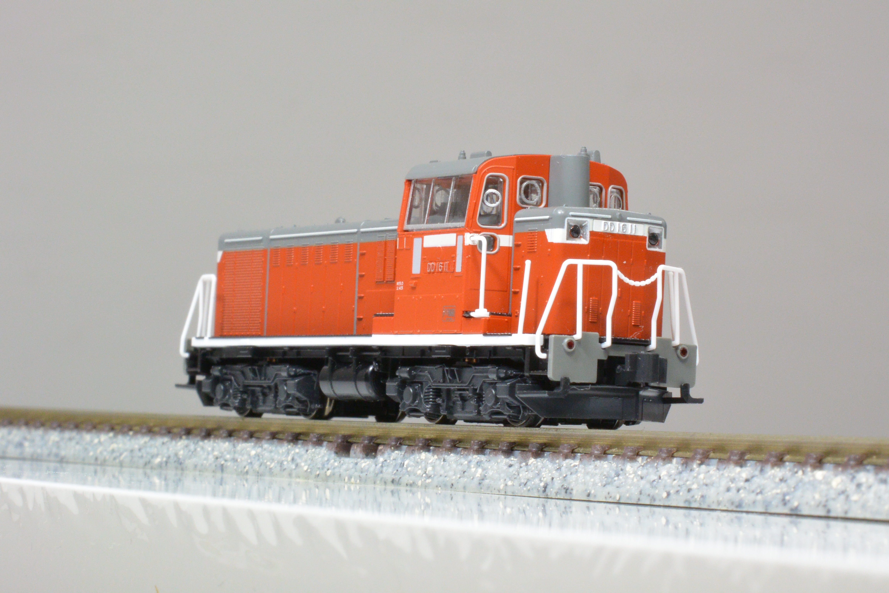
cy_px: 296
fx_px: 2667
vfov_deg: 12.7
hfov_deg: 18.9
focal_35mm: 108
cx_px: 444
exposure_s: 1/5
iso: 800
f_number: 20
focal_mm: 40
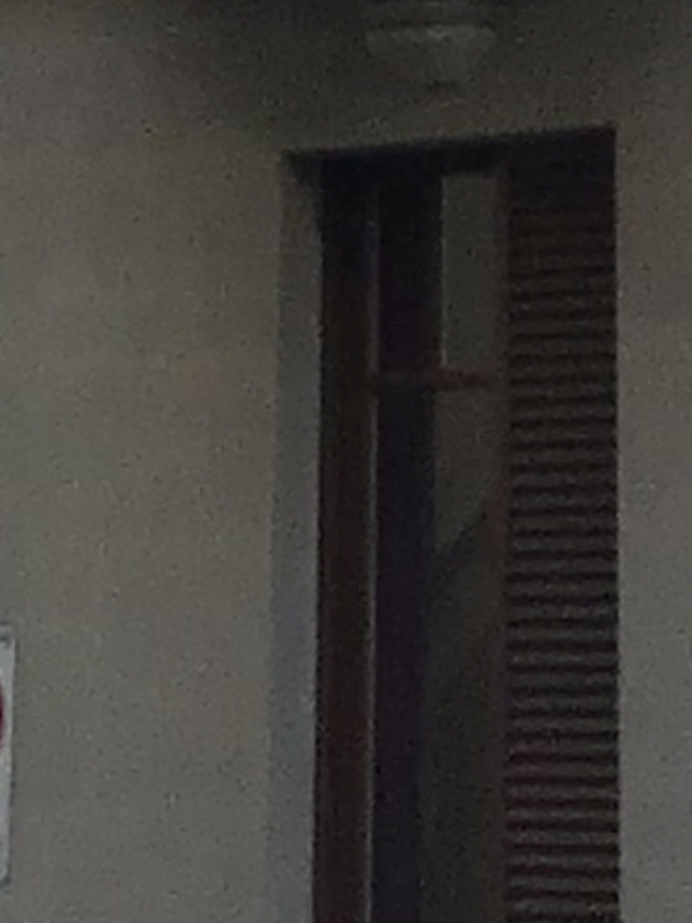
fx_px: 6107
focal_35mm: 229
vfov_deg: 7.3
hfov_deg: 6.5
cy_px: -2194
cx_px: 29
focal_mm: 3.3
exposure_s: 1/142
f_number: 2.4
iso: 25
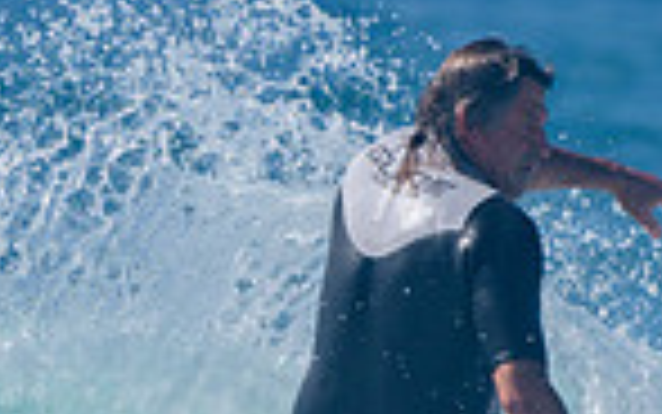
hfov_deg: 0.9
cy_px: 645
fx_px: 44472
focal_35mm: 2464
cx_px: 511
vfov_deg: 0.5
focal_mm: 500
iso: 125
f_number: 5.6
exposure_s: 1/2000
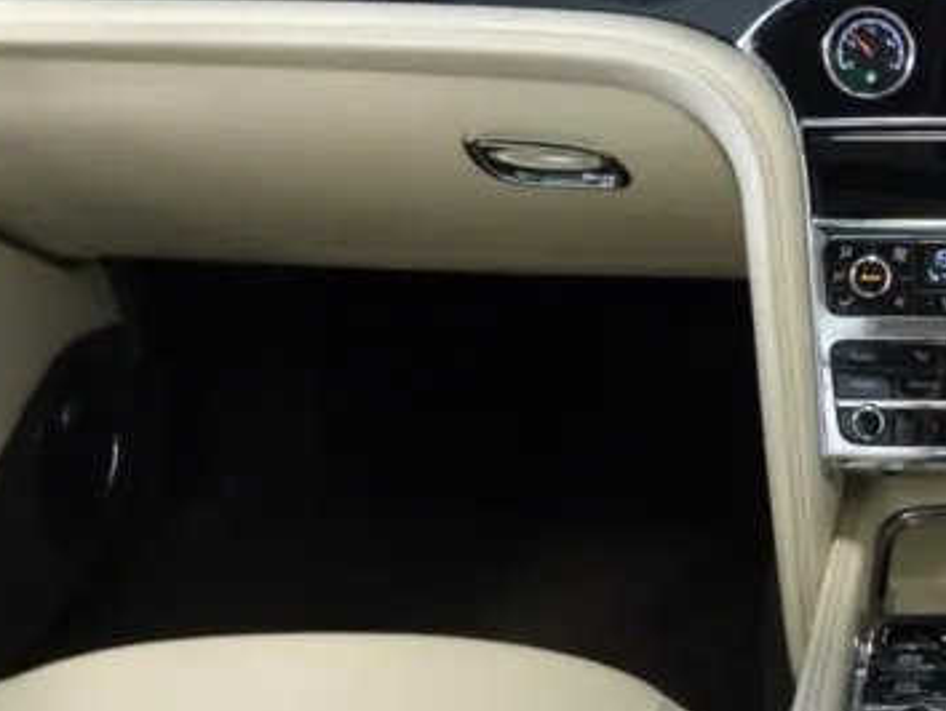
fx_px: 1914
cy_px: 358
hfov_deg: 25.8
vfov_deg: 21.0
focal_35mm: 70
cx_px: 1032
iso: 200
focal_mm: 5.6
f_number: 3
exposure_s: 1/8
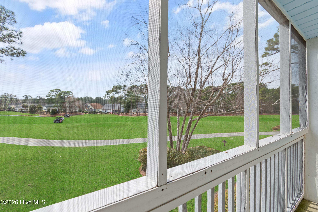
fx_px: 132
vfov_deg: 77.3
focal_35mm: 15
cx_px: 159
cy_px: 106
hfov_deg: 100.4
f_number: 5.6
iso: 100
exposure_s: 1/125
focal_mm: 10
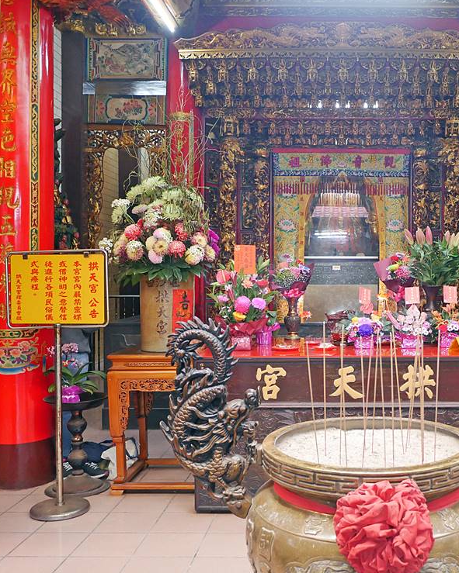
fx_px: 628
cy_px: 287
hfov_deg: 39.1
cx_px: 339
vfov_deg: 49.1
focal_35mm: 37
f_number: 2.5
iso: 1600
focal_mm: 14
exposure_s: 1/60
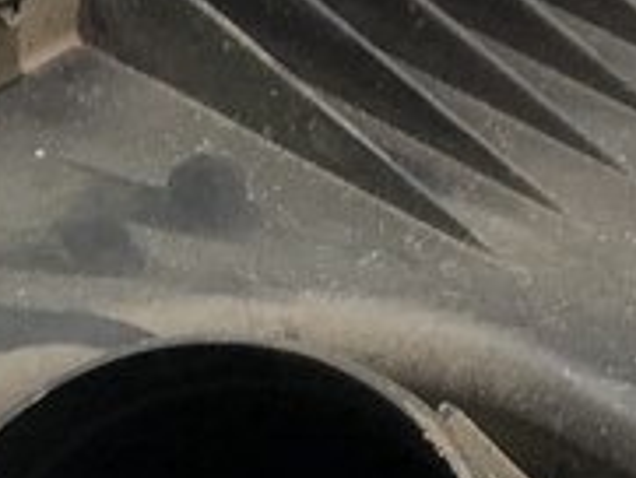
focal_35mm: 158
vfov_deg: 9.3
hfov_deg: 12.5
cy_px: 524
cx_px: 176
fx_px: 2905
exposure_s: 1/20
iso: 40
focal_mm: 4
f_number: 1.8
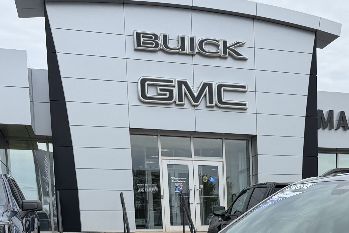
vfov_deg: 20.1
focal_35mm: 62
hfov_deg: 30.8
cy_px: 300
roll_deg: +0.7
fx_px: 601
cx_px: 317
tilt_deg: -6.5
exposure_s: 1/3953
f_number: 1.78
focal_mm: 6.76
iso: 80
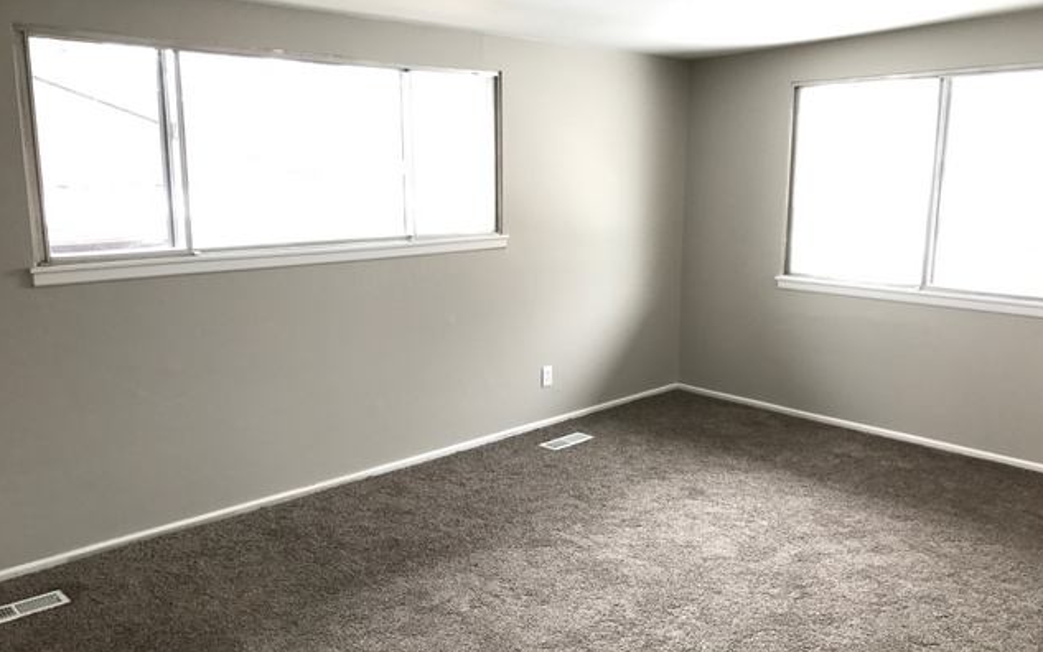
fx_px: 853
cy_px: 326
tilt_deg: -10.1
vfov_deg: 41.9
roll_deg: +1.2
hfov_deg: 62.9
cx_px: 524
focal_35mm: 30
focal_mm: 3.99
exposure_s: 1/30
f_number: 1.8
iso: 50
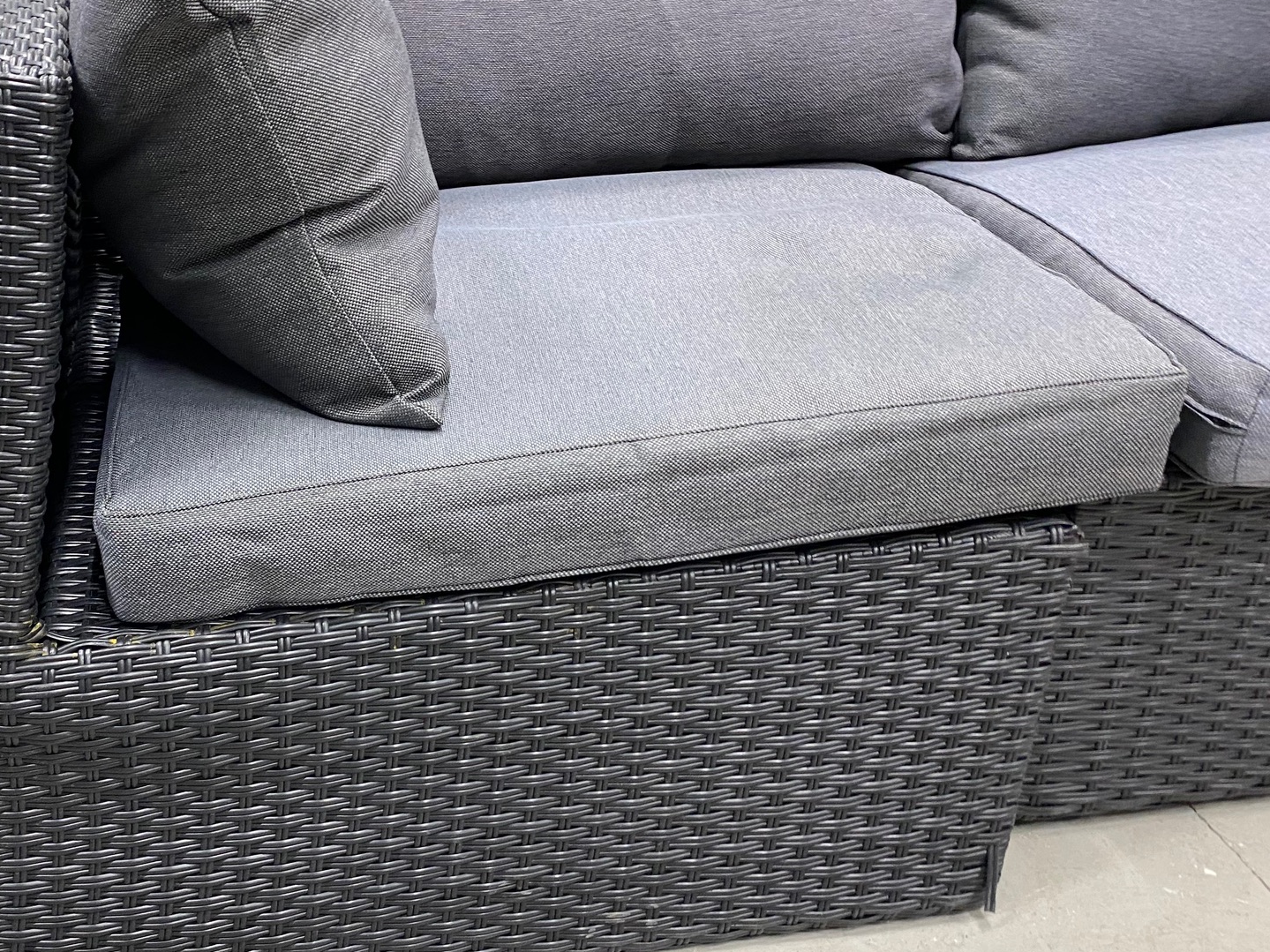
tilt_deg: -26.5
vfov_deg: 38.6
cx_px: 409
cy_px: 520
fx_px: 1357
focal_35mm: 37
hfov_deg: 49.2
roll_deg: +4.7
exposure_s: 1/50
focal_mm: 4.25
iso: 160
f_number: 1.8
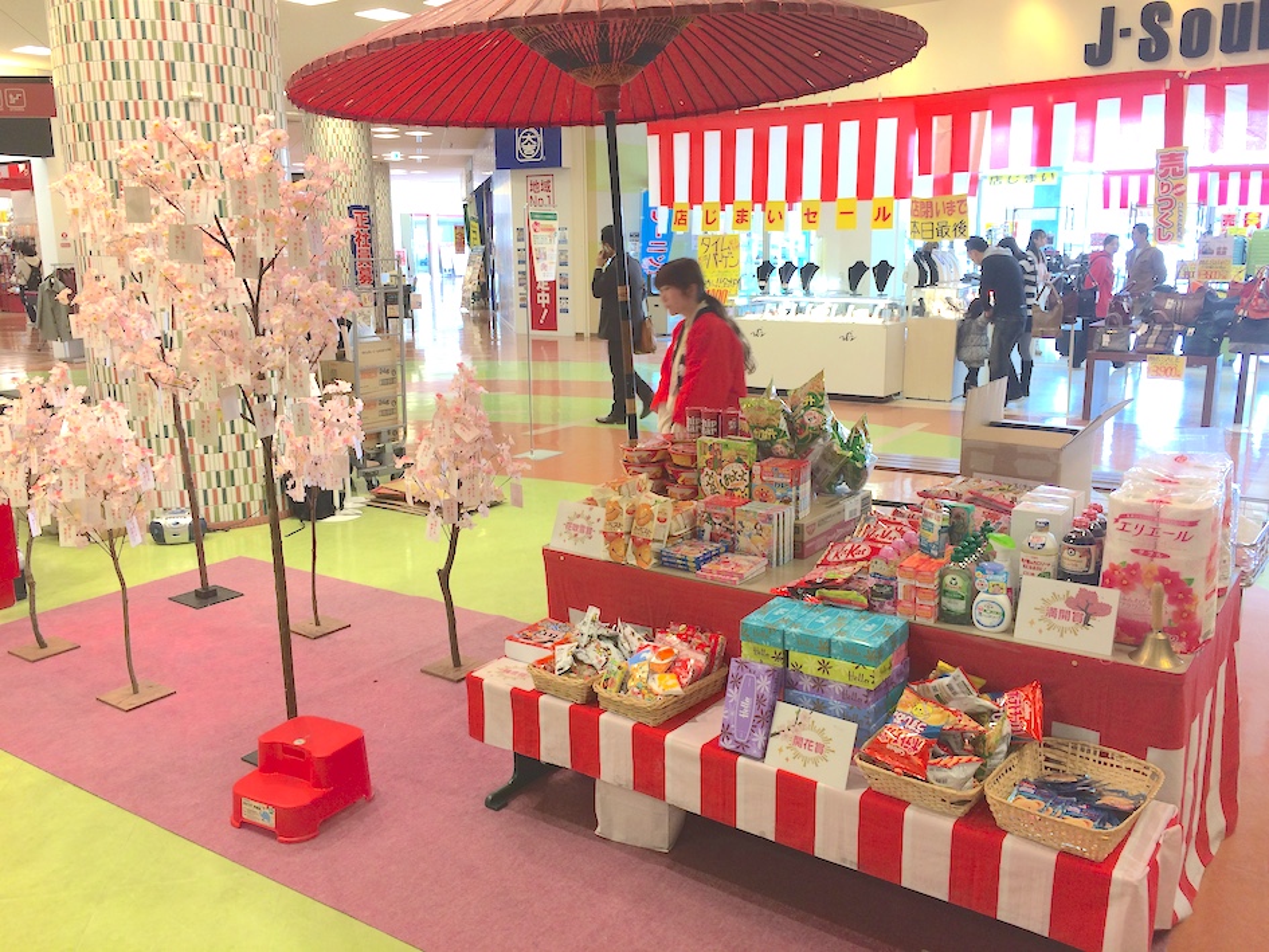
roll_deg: +0.5
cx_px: 634
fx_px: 1063
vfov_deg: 48.2
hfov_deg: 61.7
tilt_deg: -12.8
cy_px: 476
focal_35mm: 29
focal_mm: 4.15
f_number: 2.2
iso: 50
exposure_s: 1/60
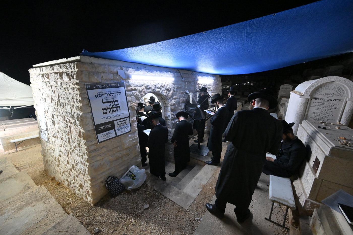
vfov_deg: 81.2
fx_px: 137
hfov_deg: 104.3
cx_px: 176
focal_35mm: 14
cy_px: 118
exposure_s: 1/250
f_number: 5
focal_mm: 14
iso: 3200
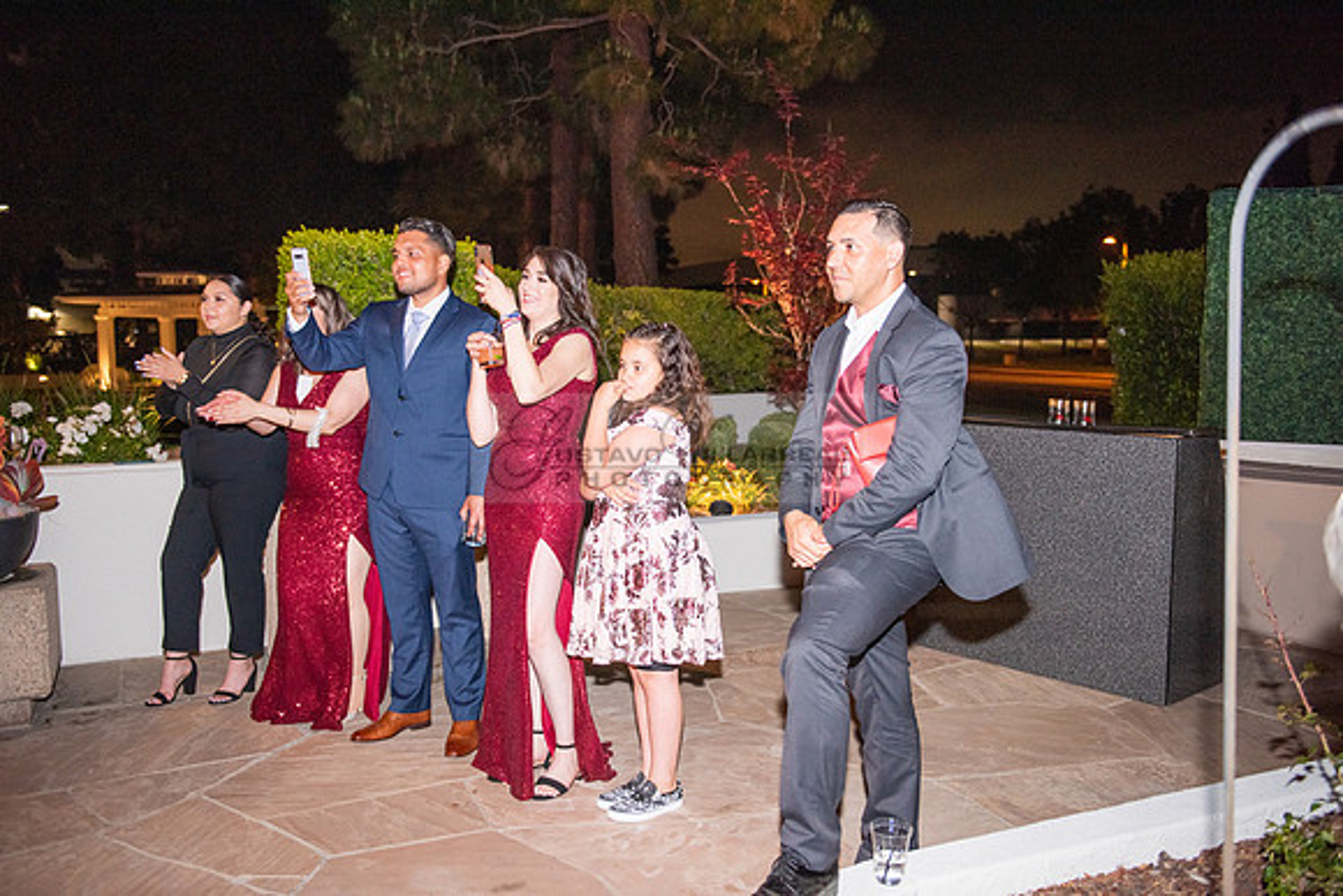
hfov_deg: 58.7
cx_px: 672
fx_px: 1194
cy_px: 448
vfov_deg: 41.1
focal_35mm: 32
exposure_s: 1/125
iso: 1250
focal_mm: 32
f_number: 2.8
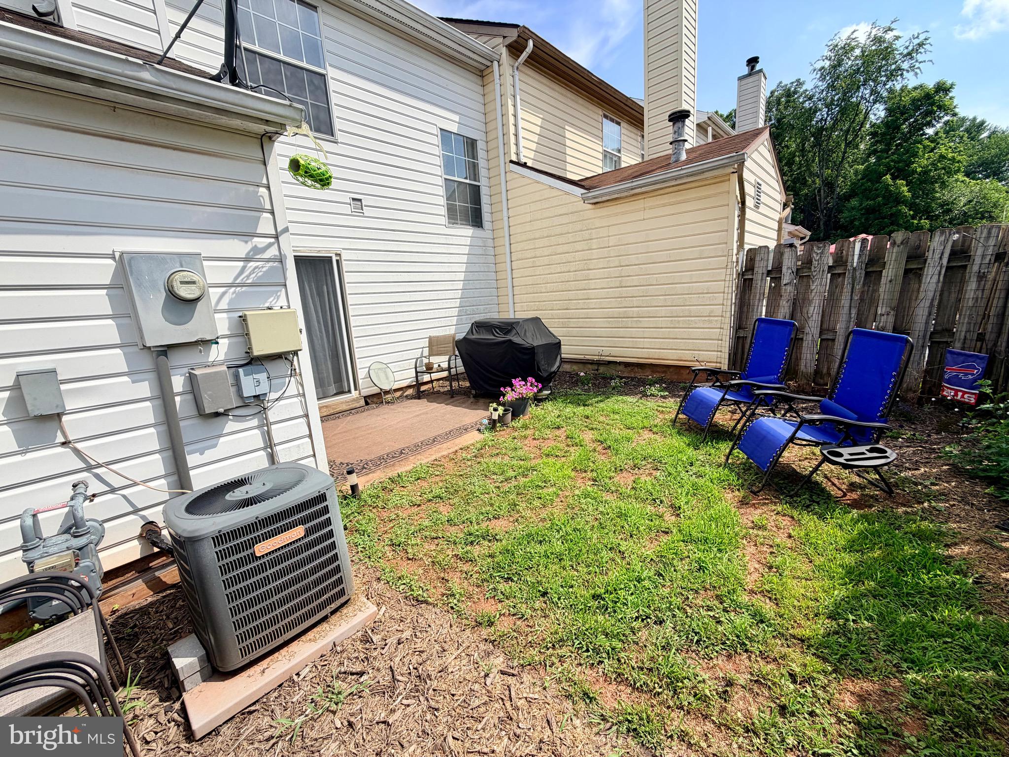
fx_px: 408
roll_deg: +4.4
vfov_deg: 85.7
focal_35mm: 14
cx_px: 504
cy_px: 378
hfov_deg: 102.1
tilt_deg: -12.1
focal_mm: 2.22
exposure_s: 1/928
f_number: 2.2
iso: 20
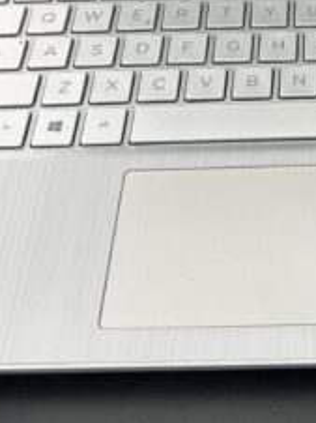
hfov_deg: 16.6
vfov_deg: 21.2
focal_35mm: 85
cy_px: -109
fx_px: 1037
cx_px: 381
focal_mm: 6.86
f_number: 1.78
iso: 64
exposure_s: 1/121
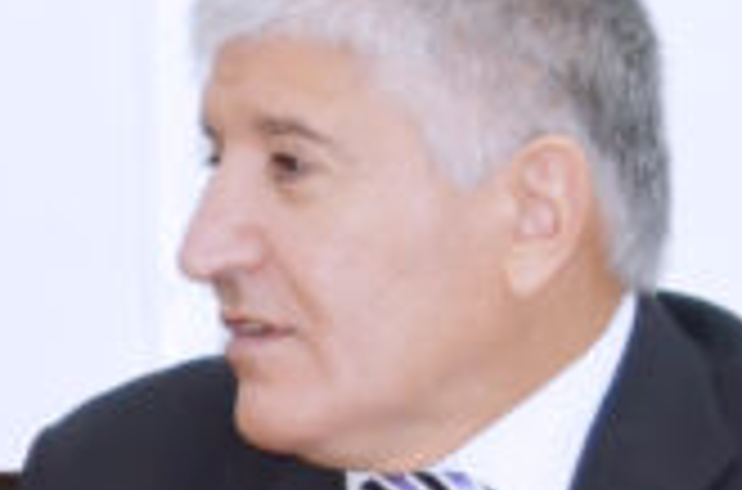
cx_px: -189
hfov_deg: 5.7
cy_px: 371
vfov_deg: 3.8
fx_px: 7419
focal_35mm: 361
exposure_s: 1/60
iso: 3200
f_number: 5.3
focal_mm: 66
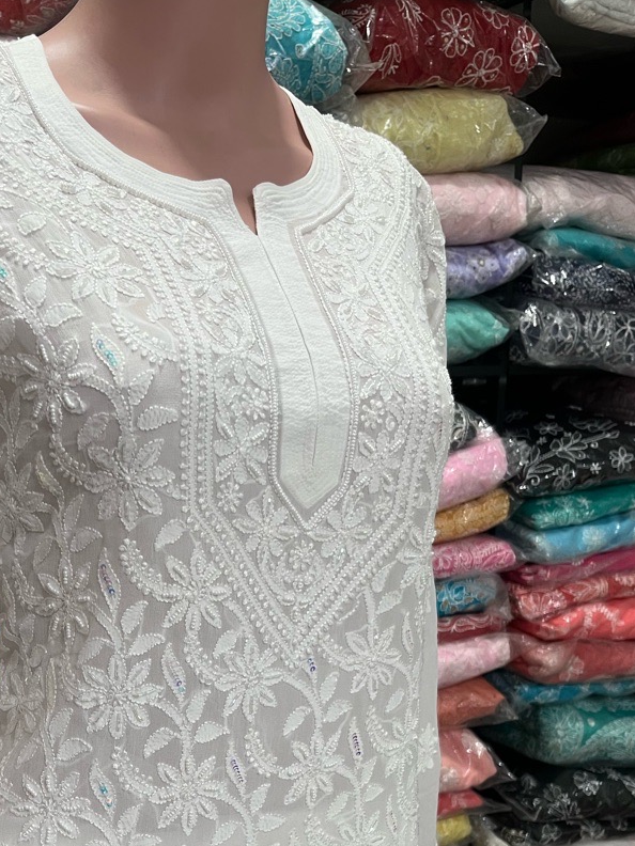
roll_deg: +2.6
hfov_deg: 33.4
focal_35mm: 42
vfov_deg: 42.9
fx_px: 1027
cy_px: 665
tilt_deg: -16.8
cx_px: 128
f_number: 1.6
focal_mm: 5.1
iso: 80
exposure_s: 1/50
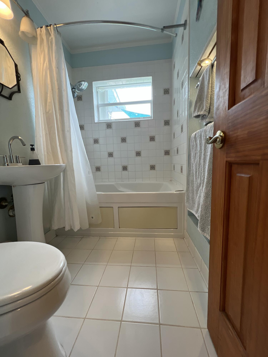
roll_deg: +1.2
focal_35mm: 13
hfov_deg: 89.9
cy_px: 178
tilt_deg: -6.2
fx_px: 134
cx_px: 134
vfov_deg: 106.2
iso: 100
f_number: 1.8
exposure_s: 1/120
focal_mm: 1.57
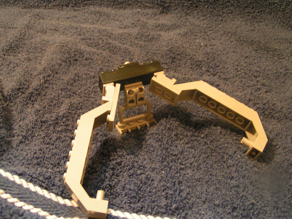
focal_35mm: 45
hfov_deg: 42.1
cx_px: 146
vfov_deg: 32.2
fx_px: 380
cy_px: 110
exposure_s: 1/8
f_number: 2.8
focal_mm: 6.9
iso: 200
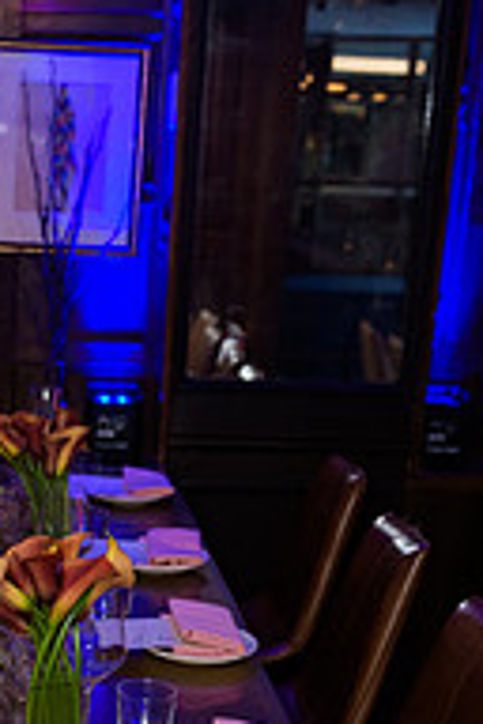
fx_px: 1509
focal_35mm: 75
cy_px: 664
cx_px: 0
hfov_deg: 17.7
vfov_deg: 26.0
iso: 1000
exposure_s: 1/125
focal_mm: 32
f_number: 3.2
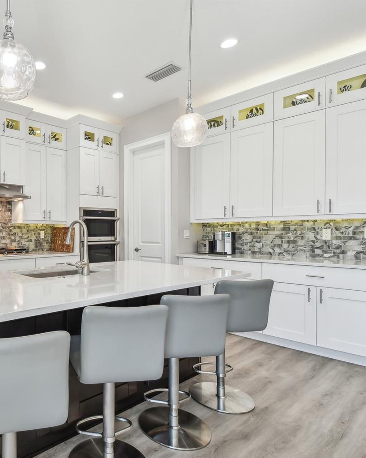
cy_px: 236
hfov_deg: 57.3
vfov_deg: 75.0
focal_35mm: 22
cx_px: 61
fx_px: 298
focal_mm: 10
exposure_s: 1/10
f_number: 7.1
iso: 100
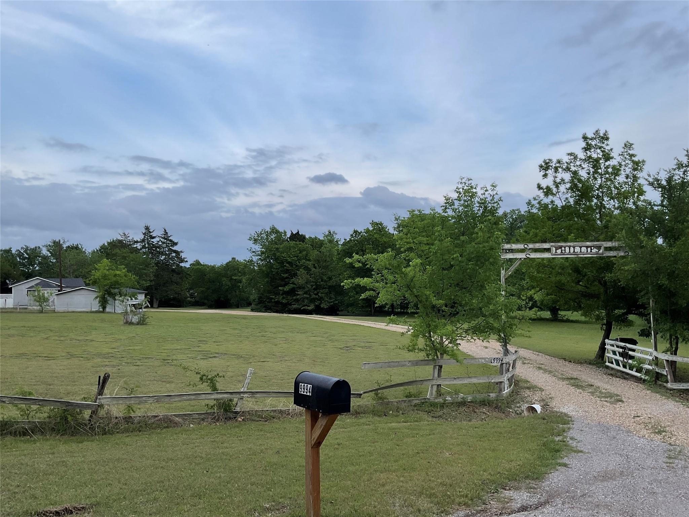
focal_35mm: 29
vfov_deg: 48.2
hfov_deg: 61.7
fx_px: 577
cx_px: 344
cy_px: 258
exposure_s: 1/406
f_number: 1.8
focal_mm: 3
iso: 16
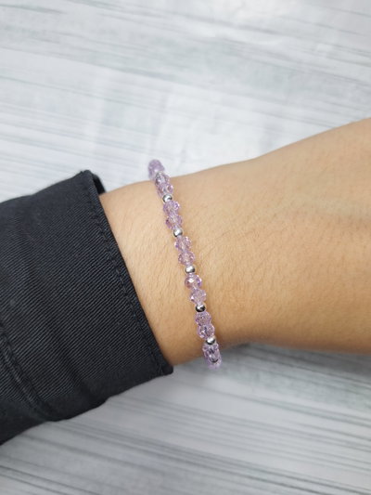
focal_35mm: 23
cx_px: 186
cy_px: 248
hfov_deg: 58.9
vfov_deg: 73.9
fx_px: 329
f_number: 1.8
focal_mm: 5.54
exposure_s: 1/100
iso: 64
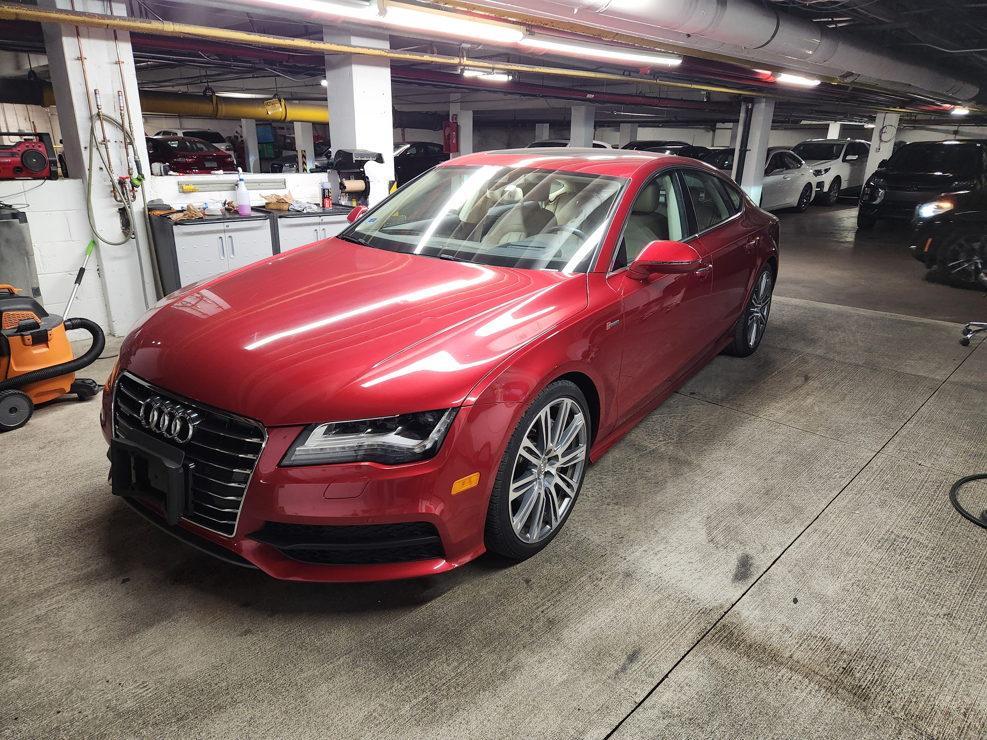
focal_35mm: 23
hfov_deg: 73.9
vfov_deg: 58.9
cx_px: 494
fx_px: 656
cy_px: 370
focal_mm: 5.4
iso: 400
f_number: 1.8
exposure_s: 1/120
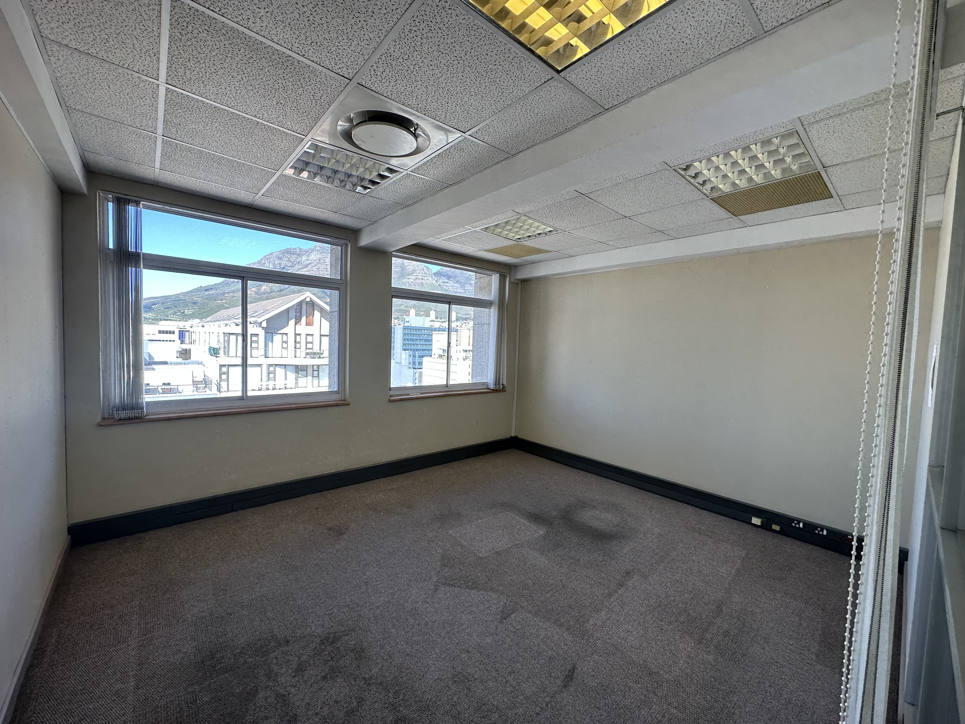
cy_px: 362
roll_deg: -1.9
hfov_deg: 102.1
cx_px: 482
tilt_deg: -2.4
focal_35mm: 14
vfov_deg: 85.7
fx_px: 390
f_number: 2.2
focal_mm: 2.22
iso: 40
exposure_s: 1/185
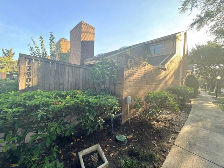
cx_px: 112
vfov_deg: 85.7
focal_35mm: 14
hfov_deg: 102.1
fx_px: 91
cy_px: 84
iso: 64
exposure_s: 1/112
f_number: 2.2
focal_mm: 2.22
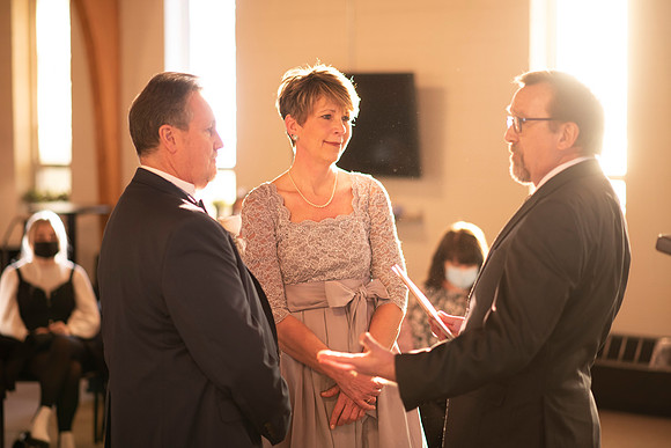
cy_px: 224
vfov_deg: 15.3
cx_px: 336
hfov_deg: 22.7
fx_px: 1671
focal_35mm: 90
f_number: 1.8
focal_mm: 85
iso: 500
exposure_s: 1/100
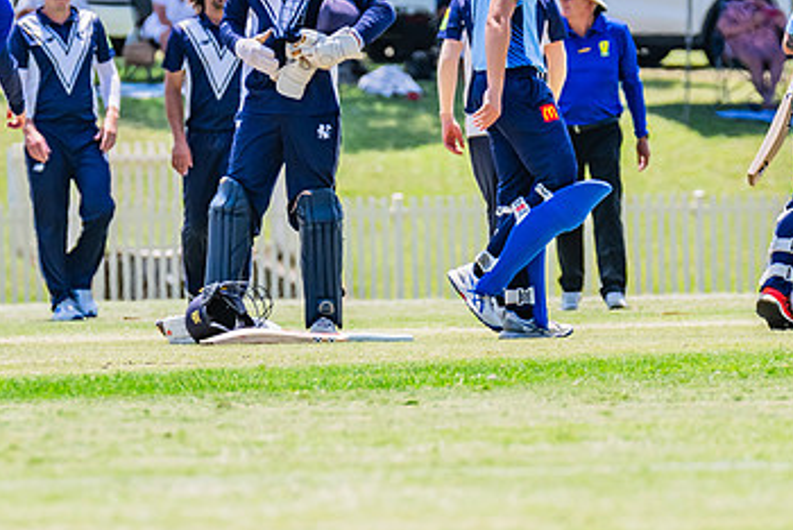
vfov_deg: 2.0
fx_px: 15211
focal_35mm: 690
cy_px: 125
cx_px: 276
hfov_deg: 3.0
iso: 800
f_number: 8
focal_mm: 360
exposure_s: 1/2000
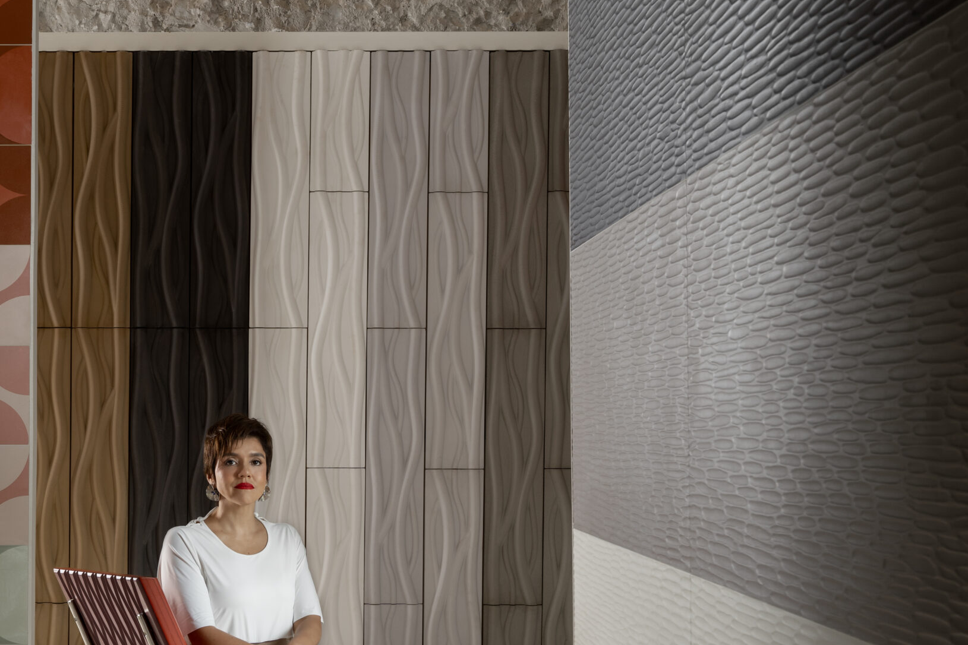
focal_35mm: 67
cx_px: 252
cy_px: 453
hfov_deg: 29.7
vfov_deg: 20.3
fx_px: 1796
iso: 160
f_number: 10
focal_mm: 42.5
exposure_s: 2.5
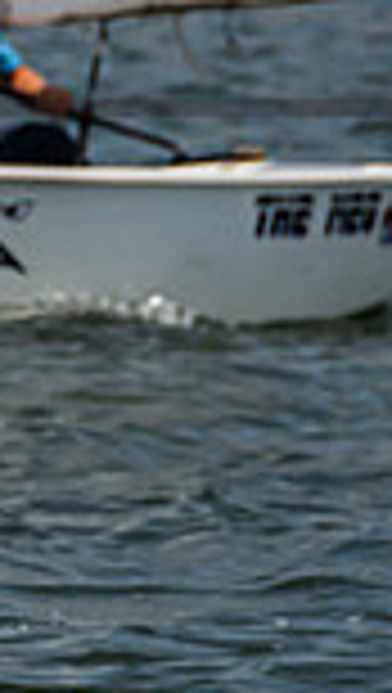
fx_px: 22654
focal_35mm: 1230
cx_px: -898
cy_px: 238
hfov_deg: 1.0
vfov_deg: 1.8
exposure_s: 1/1600
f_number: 8
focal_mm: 240
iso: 320
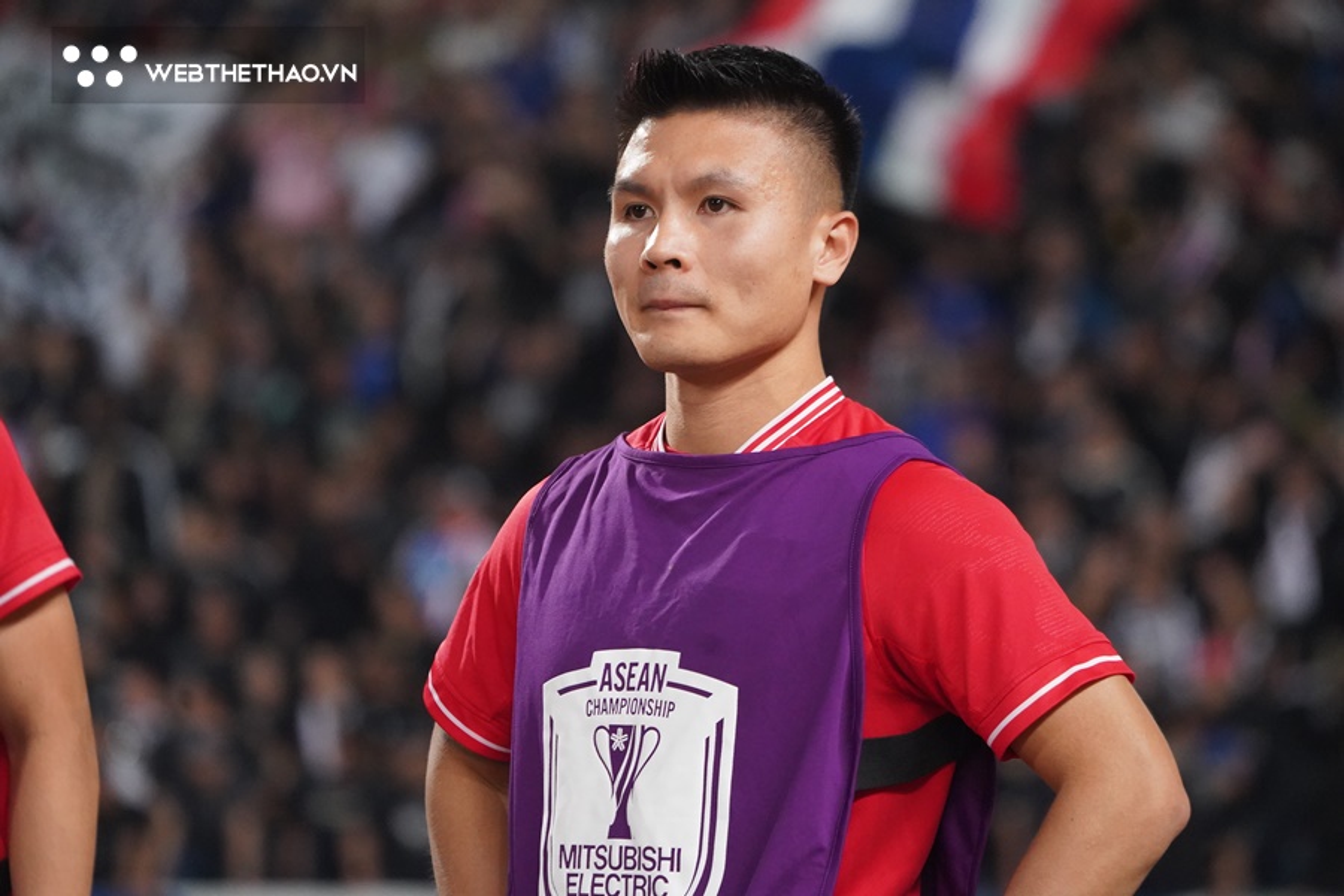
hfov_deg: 8.4
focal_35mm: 244
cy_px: 448
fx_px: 9109
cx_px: 672
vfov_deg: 5.6
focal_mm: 244
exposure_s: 1/800
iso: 10000
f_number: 5.6
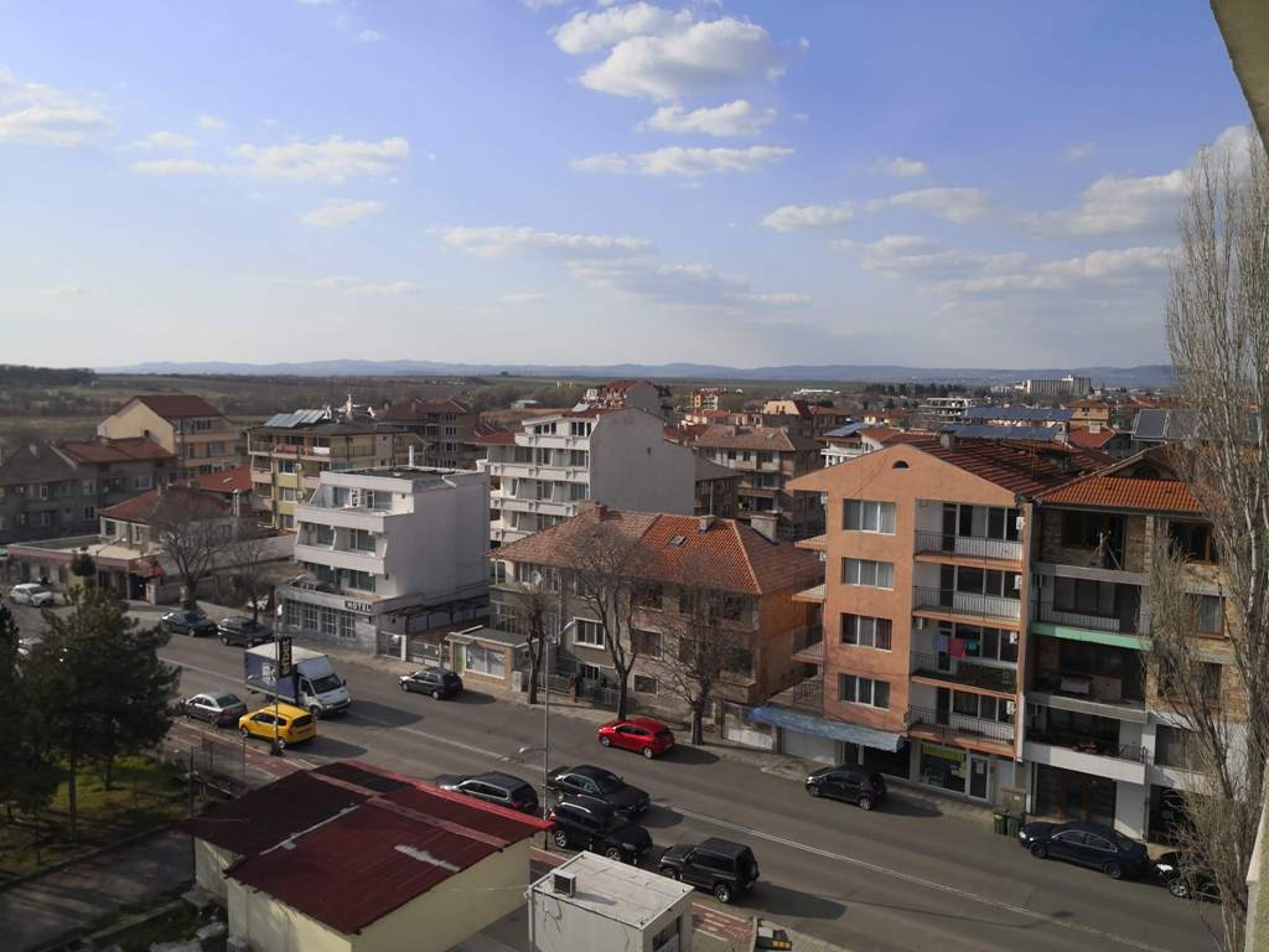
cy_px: 476
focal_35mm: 27
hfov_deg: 65.3
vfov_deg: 51.4
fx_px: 990
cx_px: 634
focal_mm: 3.95
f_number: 1.6
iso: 50
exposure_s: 1/3413
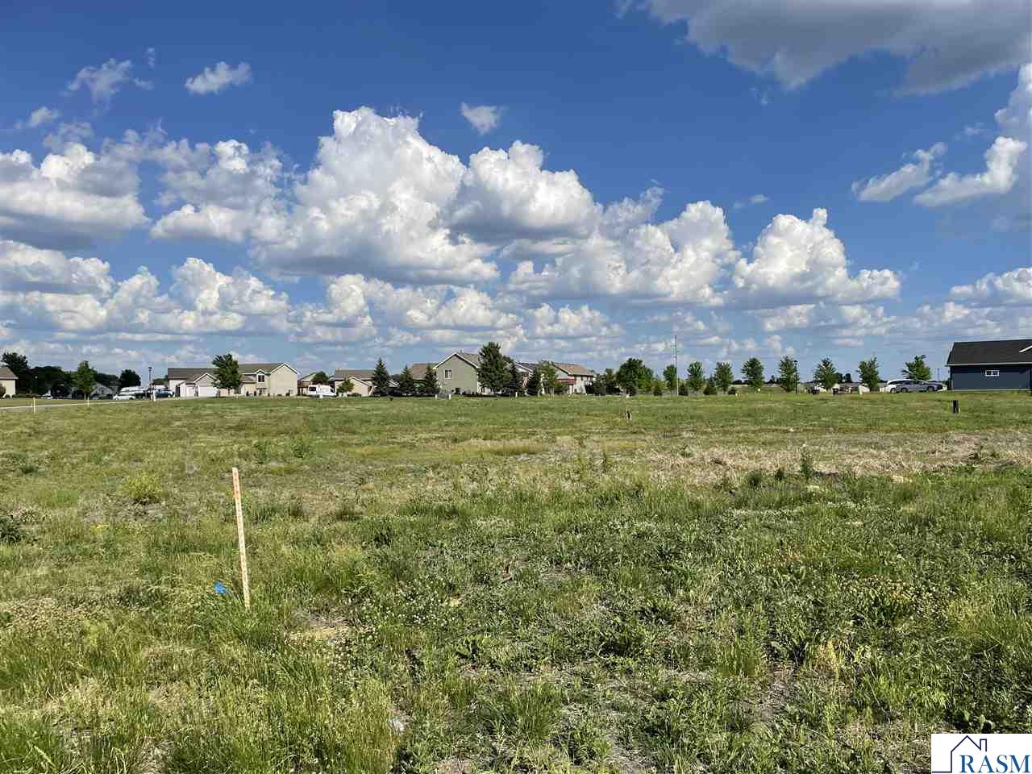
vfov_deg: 53.1
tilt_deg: -0.4
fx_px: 775
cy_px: 387
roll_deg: +1.0
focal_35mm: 26
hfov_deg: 67.3
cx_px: 516
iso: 32
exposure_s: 1/5814
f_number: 1.6
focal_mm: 4.2
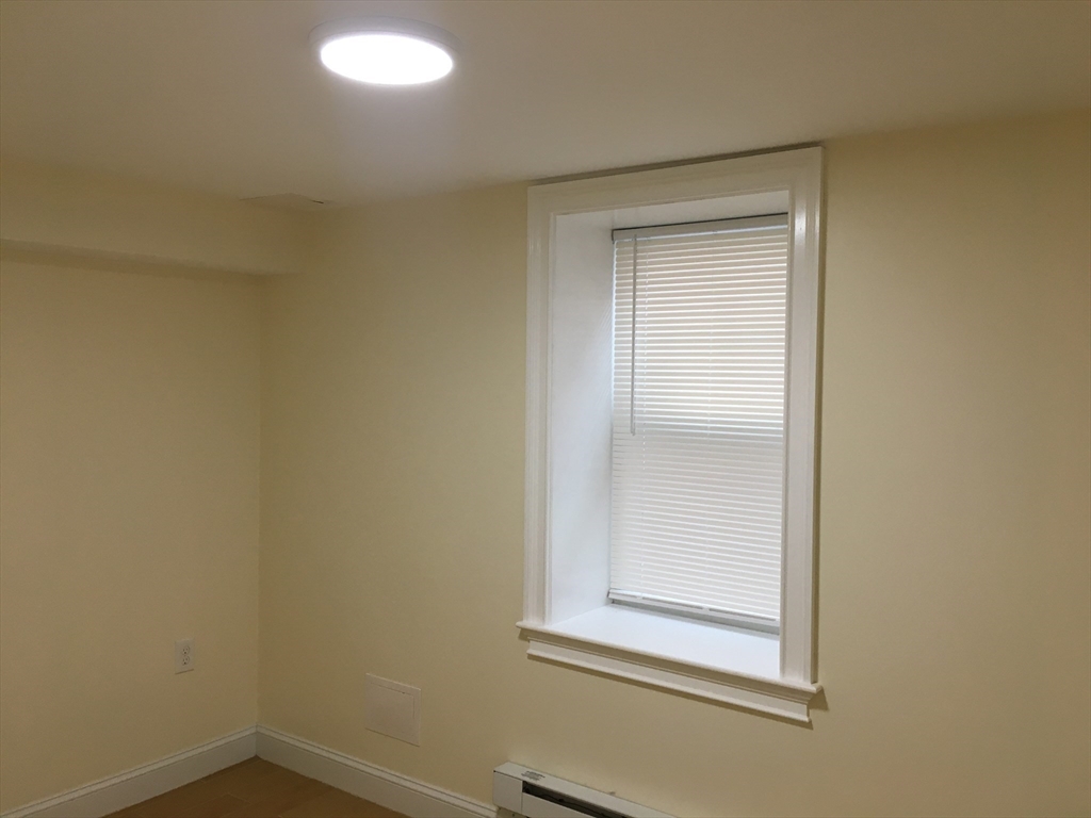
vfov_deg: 48.2
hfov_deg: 61.7
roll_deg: -2.0
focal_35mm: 29
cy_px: 409
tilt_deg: -0.8
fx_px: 914
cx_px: 546
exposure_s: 1/30
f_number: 2.2
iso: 50
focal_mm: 4.15
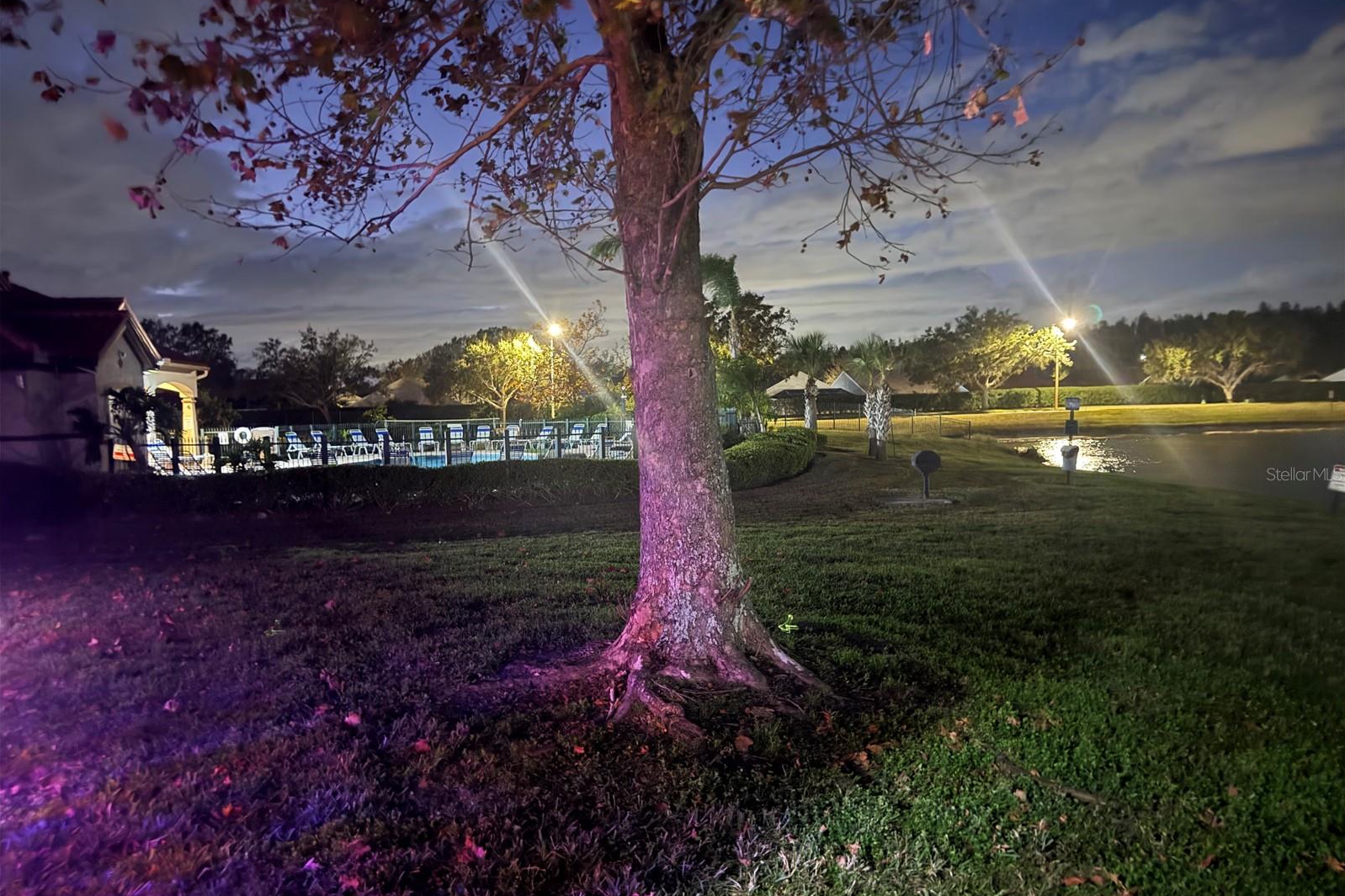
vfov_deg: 51.2
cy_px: 474
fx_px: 934
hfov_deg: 71.5
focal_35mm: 25
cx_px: 672
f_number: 1.78
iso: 1600
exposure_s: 1/2
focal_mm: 6.76
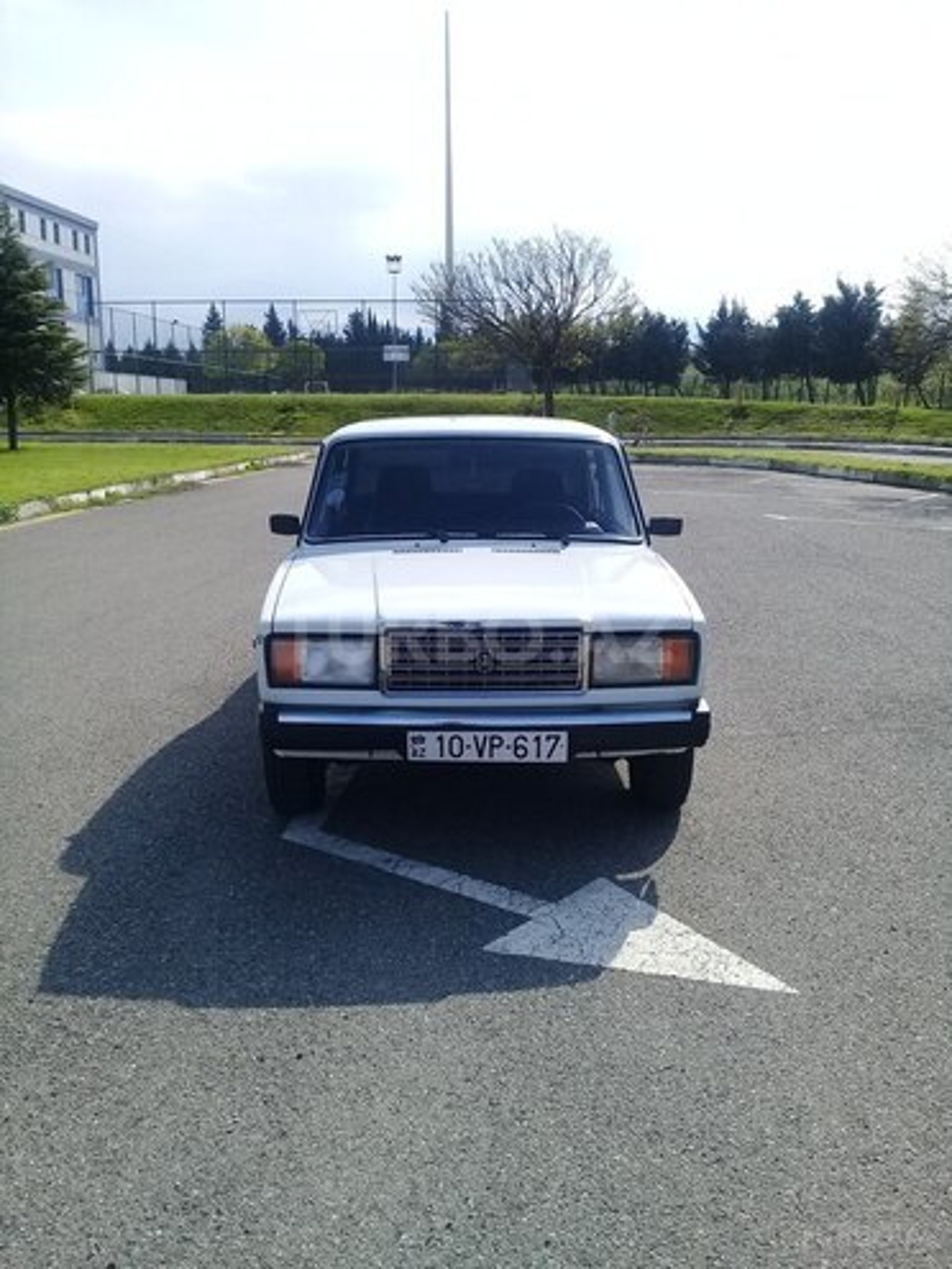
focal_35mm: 31
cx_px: 476
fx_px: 1137
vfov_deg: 58.4
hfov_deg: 45.4
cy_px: 634
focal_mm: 3.3
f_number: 2.2
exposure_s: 1/1302
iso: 50
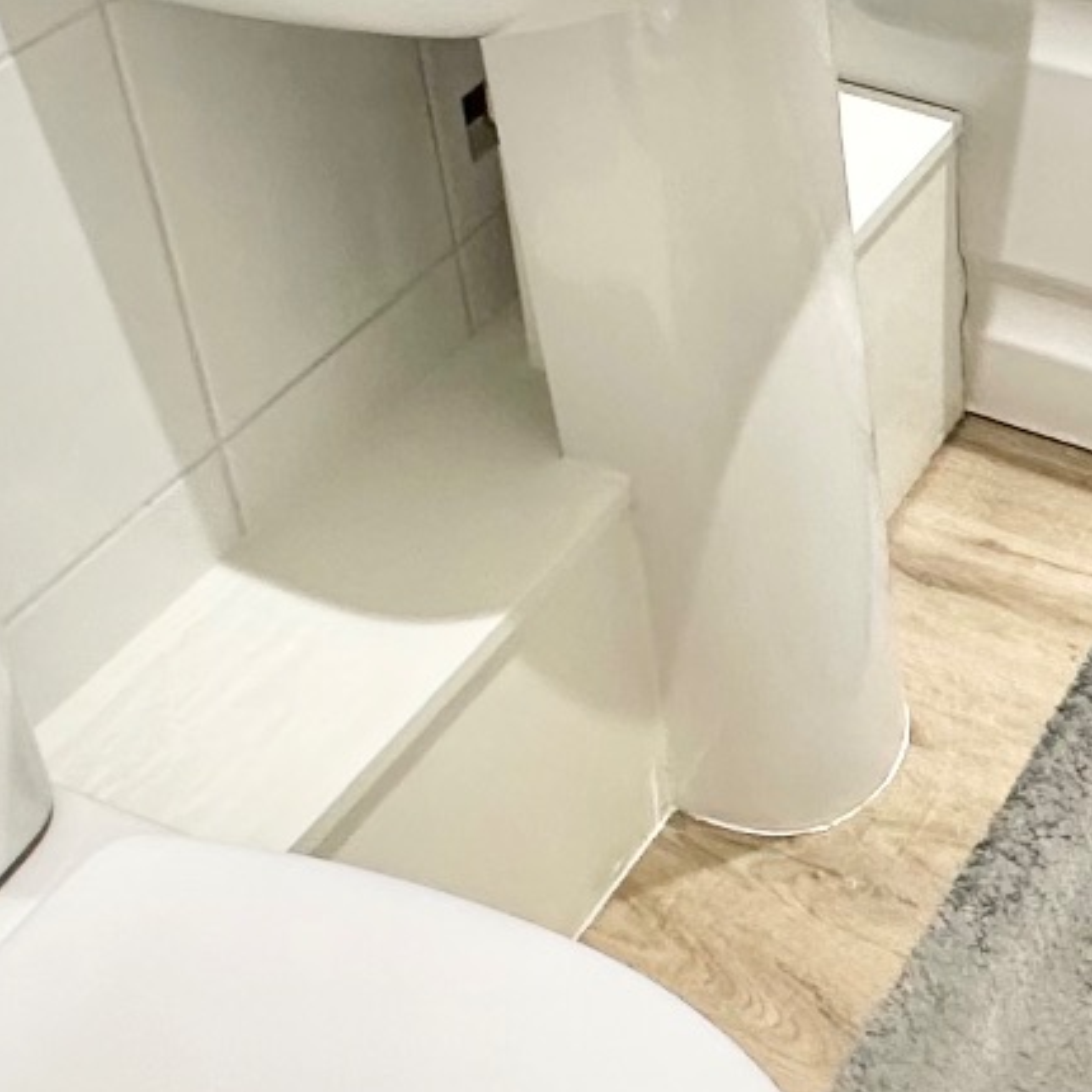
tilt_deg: -26.1
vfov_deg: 26.2
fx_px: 2106
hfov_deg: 27.3
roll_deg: +0.2
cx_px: 1115
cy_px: -183
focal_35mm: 59
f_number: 2.2
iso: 160
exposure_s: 1/50
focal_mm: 2.22
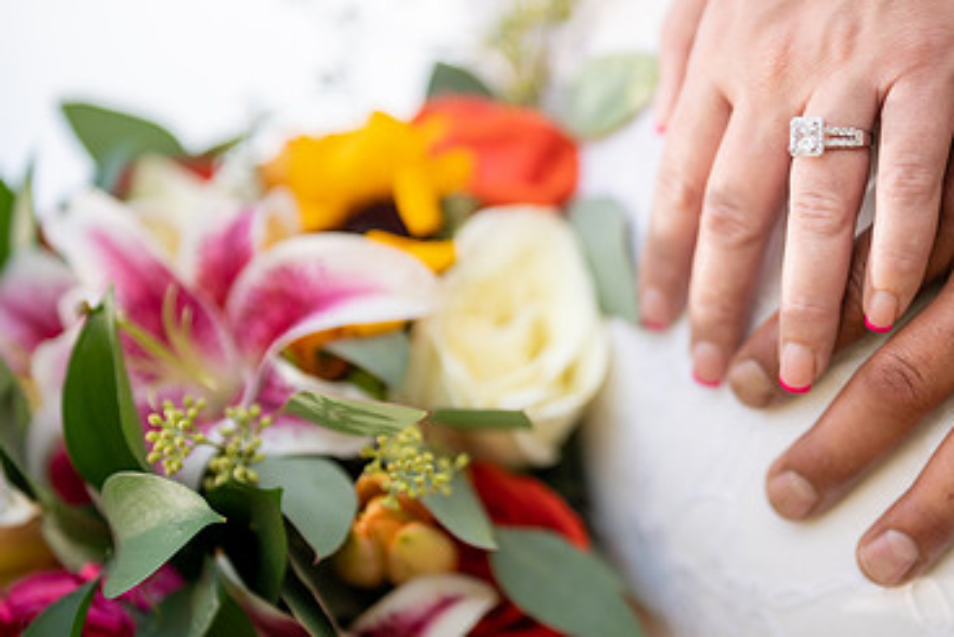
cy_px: 239
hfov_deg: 15.0
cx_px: 682
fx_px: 3605
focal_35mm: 136
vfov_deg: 10.1
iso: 100
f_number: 1.4
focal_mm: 85
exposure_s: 1/800
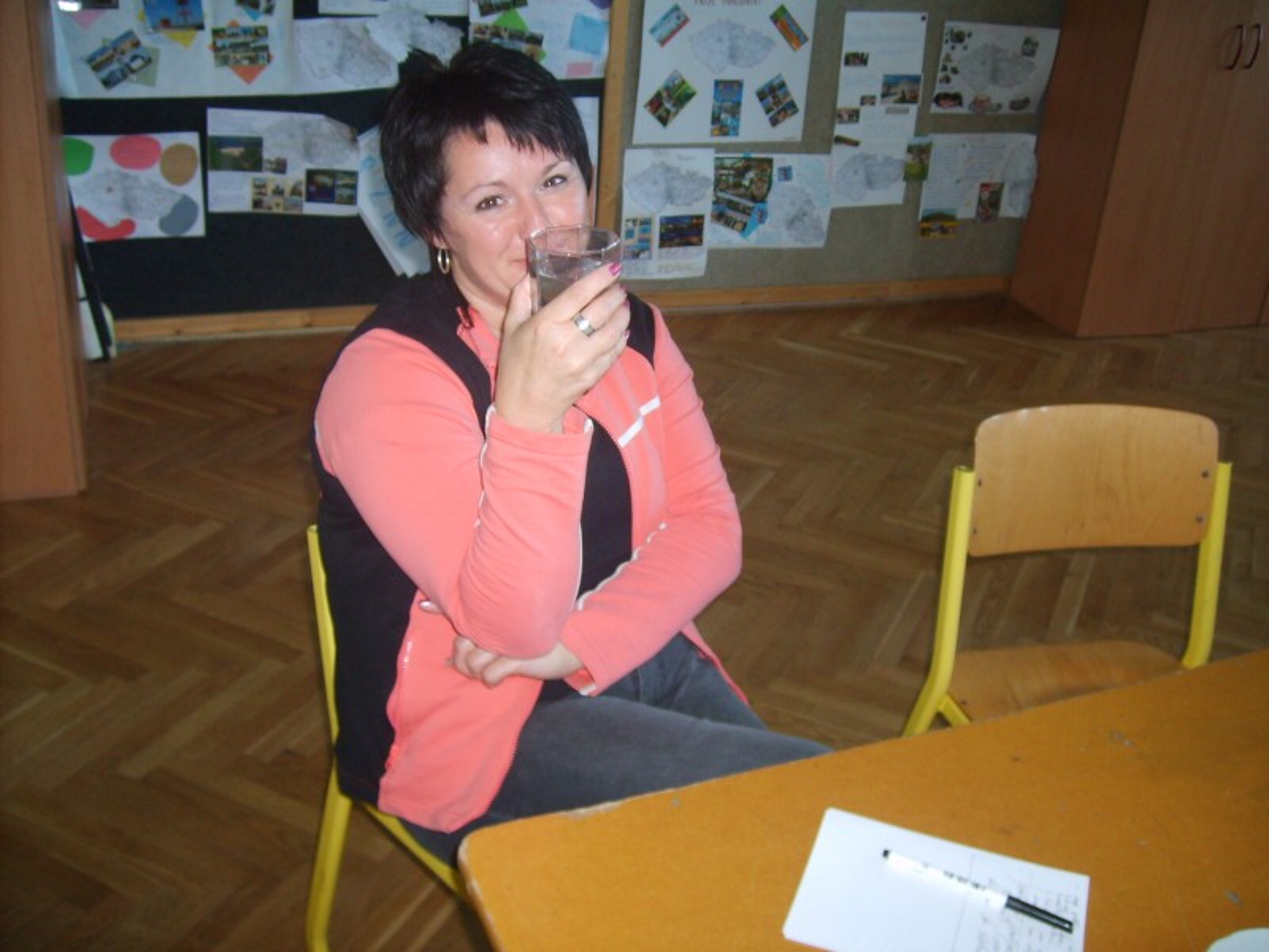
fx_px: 1283
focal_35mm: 35
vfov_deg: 40.7
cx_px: 634
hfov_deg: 52.6
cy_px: 476
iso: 100
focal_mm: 5.8
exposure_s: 1/45
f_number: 2.8
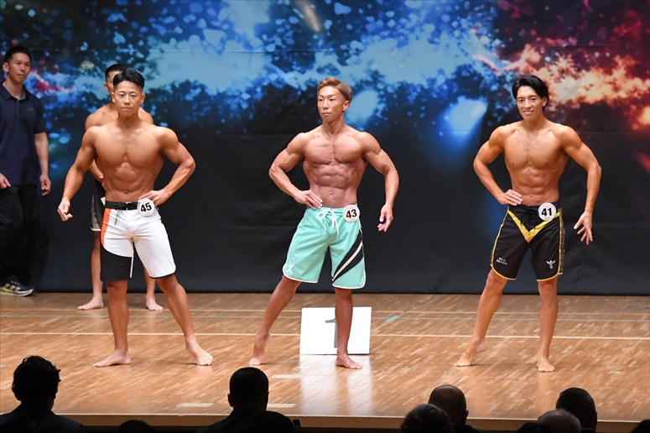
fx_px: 3916
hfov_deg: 9.5
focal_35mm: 217
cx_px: 325
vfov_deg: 6.3
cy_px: 216
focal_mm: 145
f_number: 5.6
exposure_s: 1/400
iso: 8000
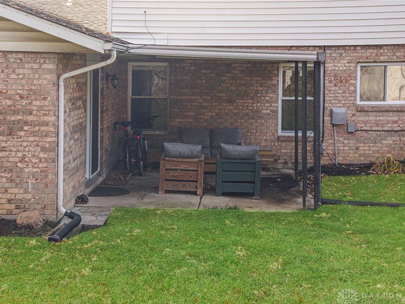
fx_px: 673
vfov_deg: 25.4
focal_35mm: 58
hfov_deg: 33.5
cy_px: 154
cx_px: 186
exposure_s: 1/125
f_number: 6.3
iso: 200
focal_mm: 35
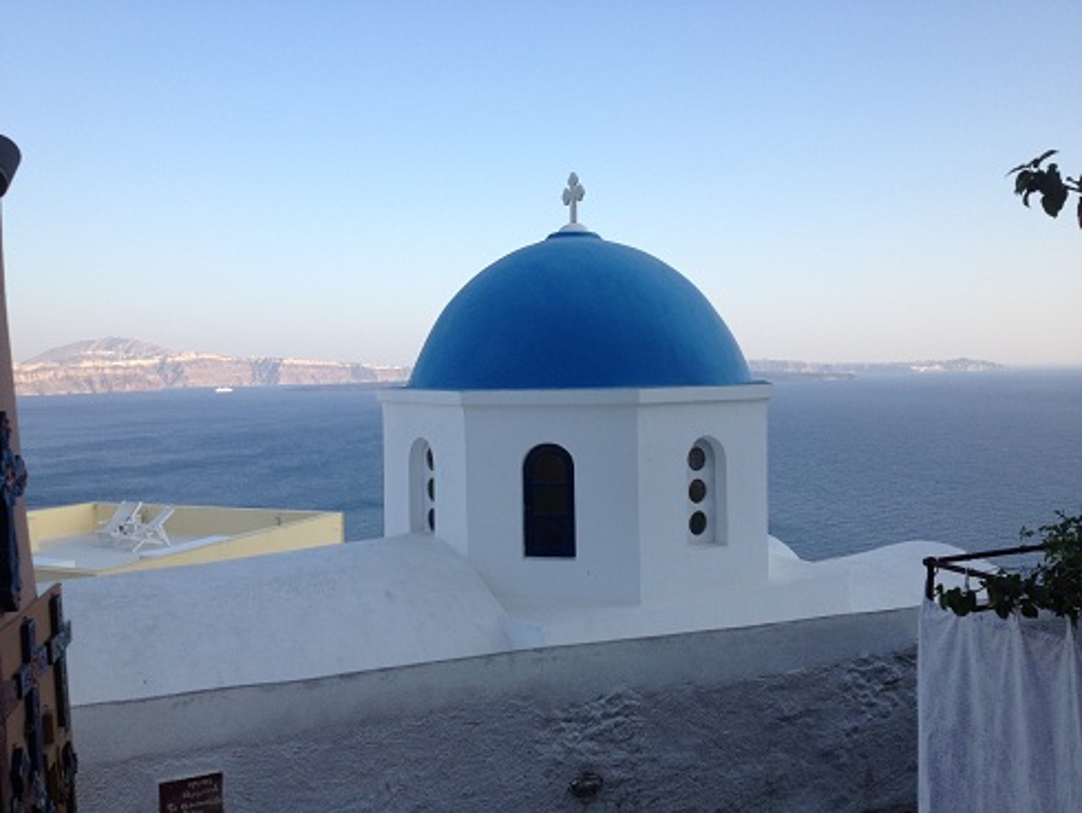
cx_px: 541
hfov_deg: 52.6
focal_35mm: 35
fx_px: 1095
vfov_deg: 40.7
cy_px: 406
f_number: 2.4
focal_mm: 4.28
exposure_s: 1/717
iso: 64
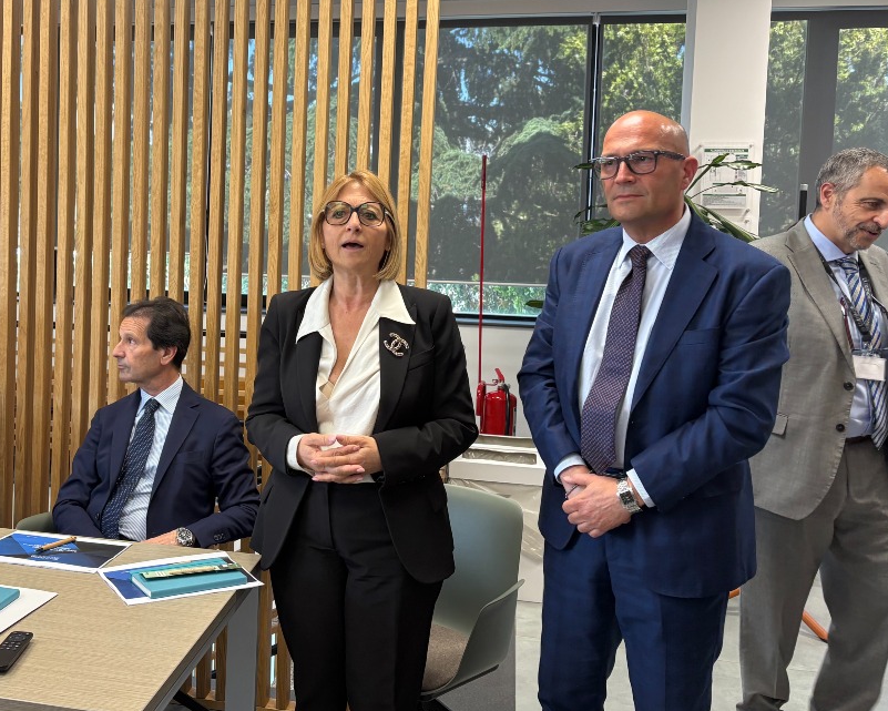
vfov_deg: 38.9
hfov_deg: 46.8
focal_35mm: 38
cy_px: 272
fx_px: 999
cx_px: 266
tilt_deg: -2.6
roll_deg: -0.9
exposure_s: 1/100
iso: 125
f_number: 1.6
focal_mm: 5.96
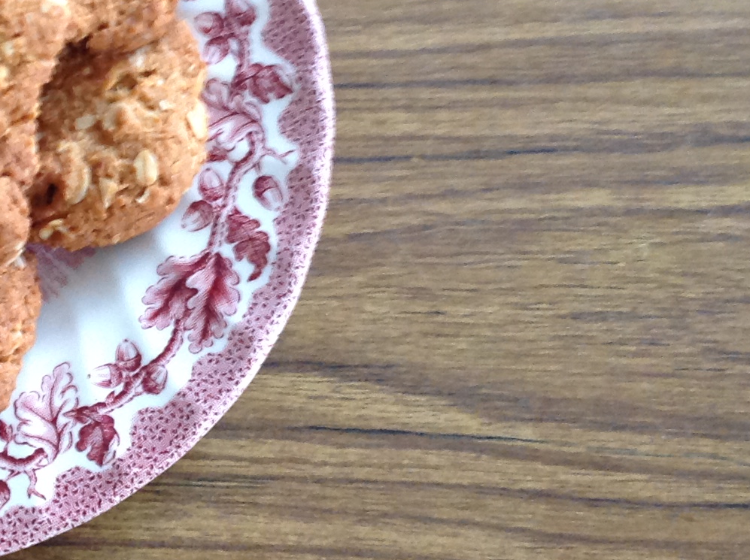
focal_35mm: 91
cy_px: 156
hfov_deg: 20.9
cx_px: 12
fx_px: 1969
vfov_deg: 16.1
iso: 160
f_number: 2.4
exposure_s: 1/15
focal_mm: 4.28
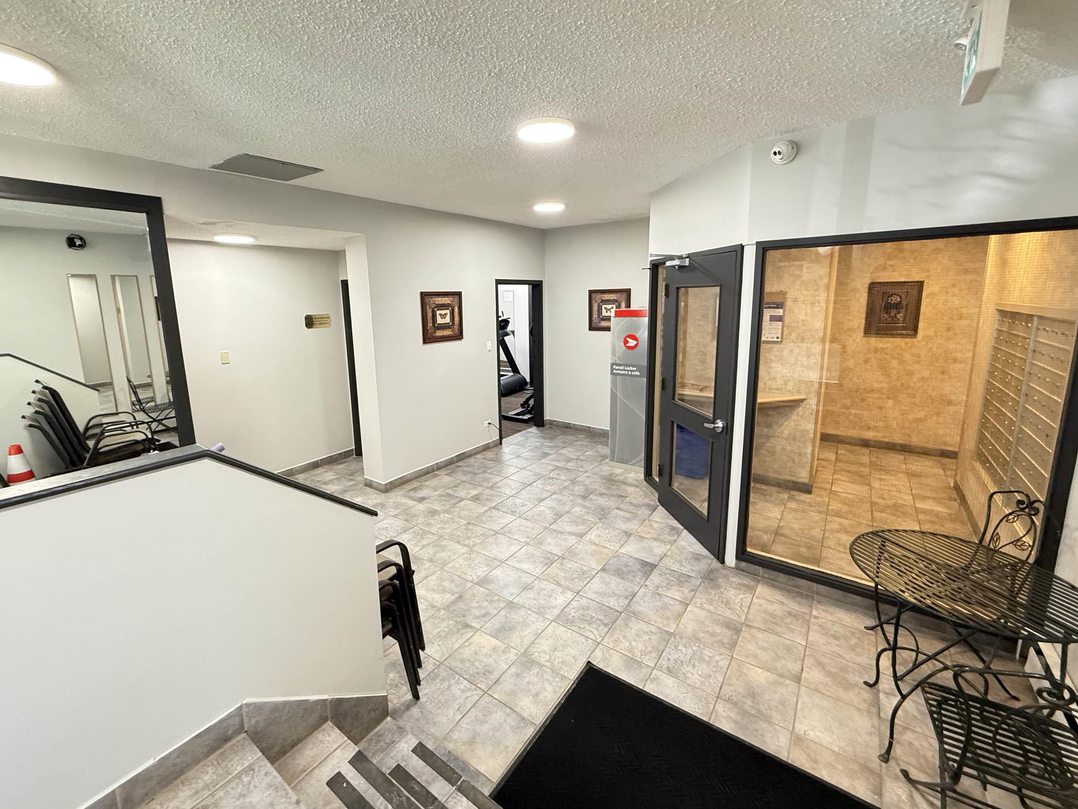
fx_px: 467
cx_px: 518
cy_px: 377
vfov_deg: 81.6
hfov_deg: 98.1
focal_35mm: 15
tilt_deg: -10.9
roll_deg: +0.7
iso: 400
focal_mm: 2.22
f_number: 2.2
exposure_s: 1/60
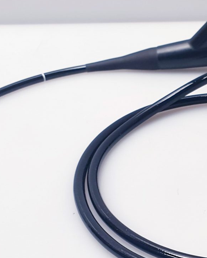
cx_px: 250
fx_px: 682
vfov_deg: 20.7
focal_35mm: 89
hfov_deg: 16.5
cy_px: 267
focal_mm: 4.3
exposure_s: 1/50
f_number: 2.4
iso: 80
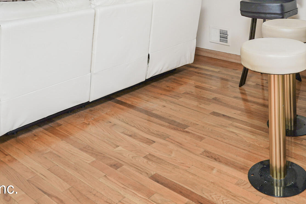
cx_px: 220
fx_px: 365
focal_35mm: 43
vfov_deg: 26.5
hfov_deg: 44.3
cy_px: -61
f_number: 5
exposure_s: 1/50
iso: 100
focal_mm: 16
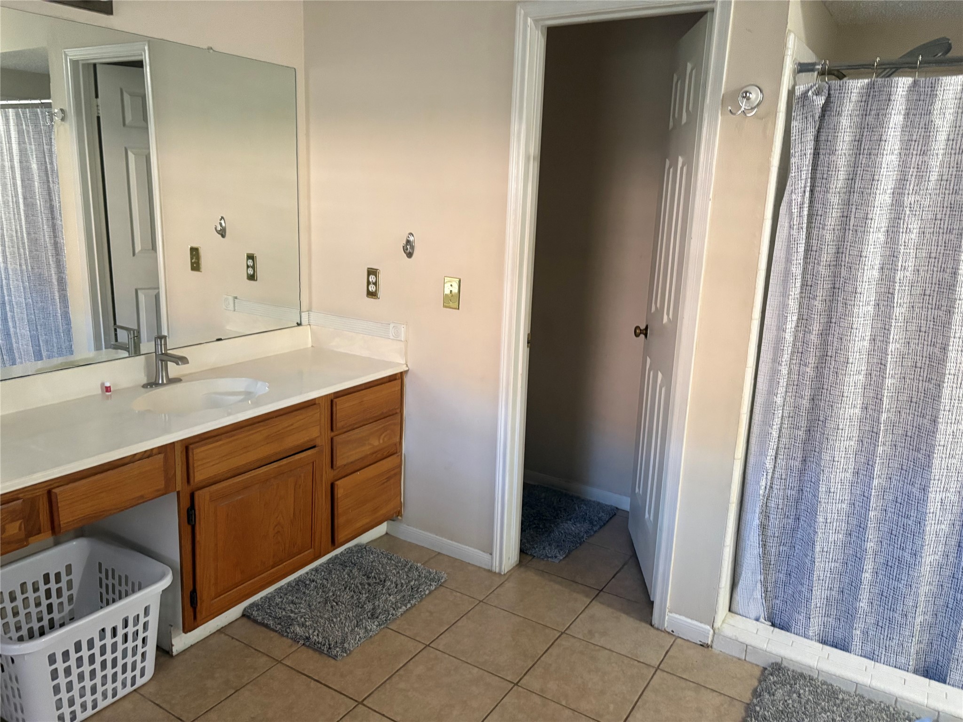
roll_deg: -1.6
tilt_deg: -13.6
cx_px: 482
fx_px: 723
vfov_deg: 53.1
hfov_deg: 67.3
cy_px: 361
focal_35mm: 26
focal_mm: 5.96
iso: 400
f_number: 1.6
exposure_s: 1/40
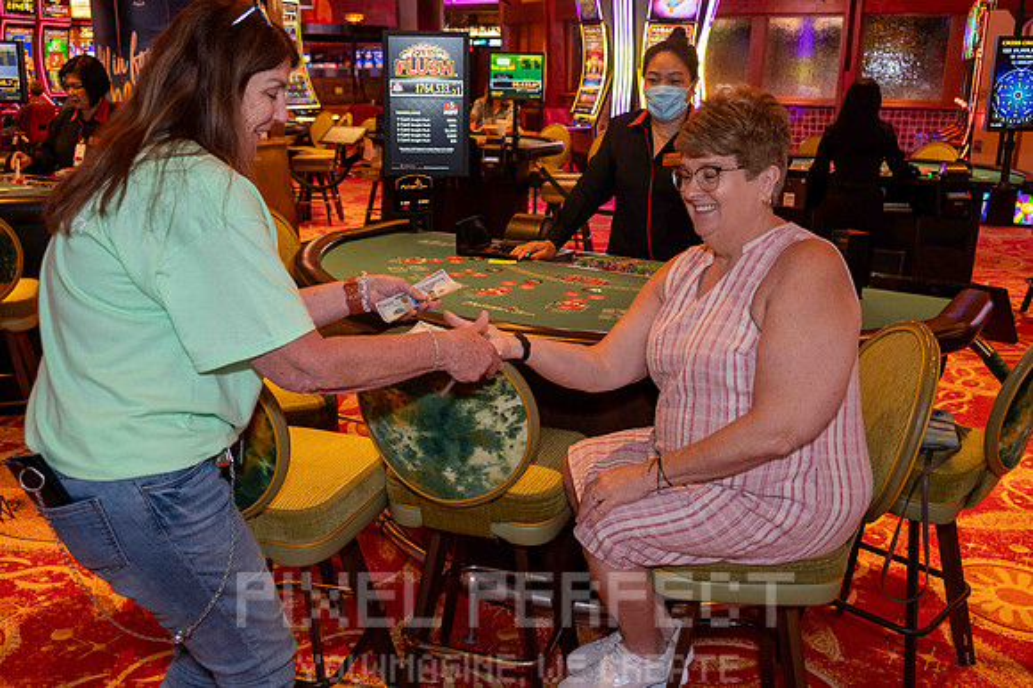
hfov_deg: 55.8
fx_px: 975
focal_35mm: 34
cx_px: 516
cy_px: 344
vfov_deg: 38.8
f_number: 4.8
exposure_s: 1/60
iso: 2200
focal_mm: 32
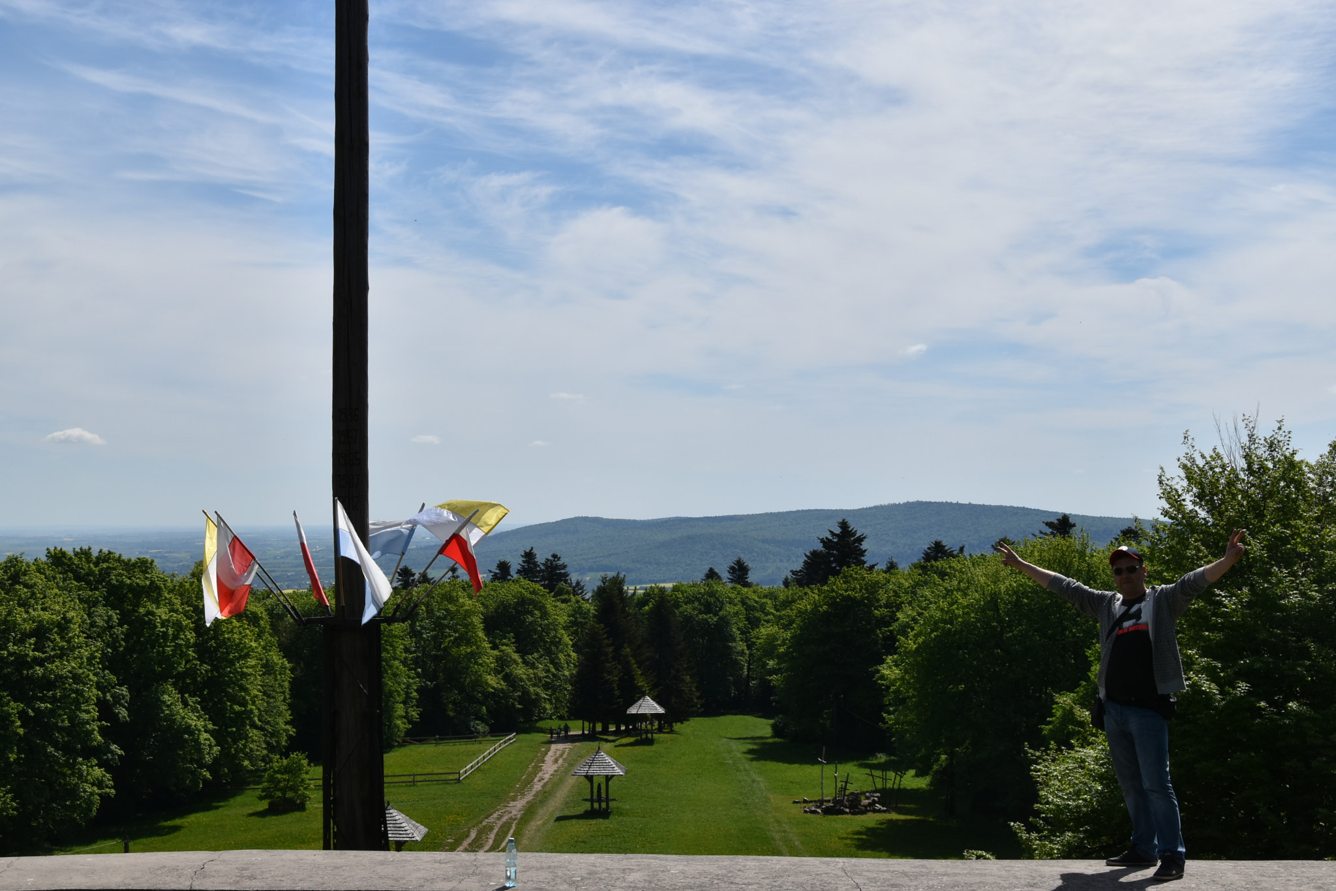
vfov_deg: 25.7
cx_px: 668
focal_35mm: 52
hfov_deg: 37.9
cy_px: 446
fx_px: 1948
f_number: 11
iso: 200
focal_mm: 35
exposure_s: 1/500
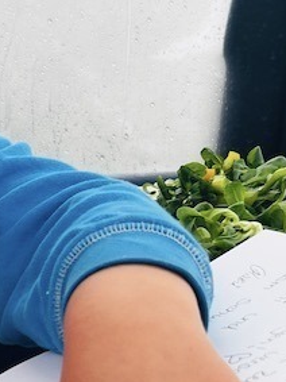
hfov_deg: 14.8
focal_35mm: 94
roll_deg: +2.3
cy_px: 302
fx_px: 1036
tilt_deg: -17.1
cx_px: -115
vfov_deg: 20.6
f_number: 1.5
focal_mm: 5.7
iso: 50
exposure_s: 1/336
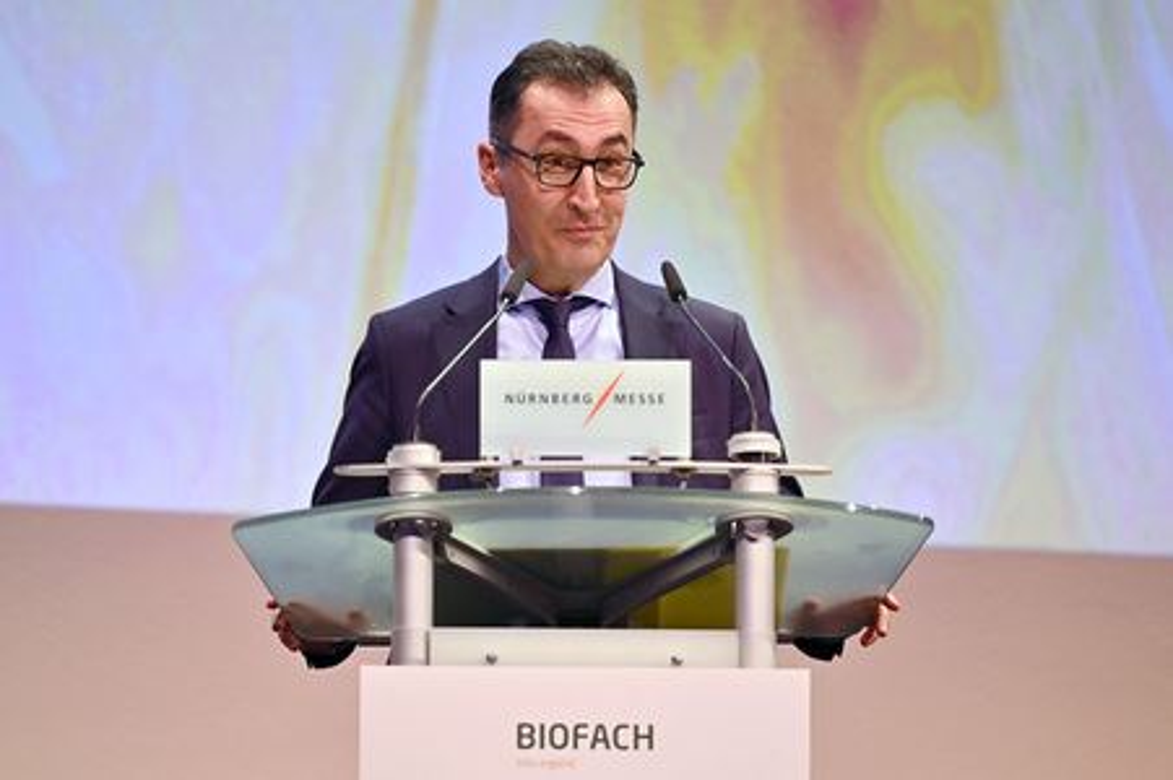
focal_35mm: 170
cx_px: 586
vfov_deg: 8.1
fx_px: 5535
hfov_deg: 12.1
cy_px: 390
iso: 800
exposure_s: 1/500
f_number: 2.8
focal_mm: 170
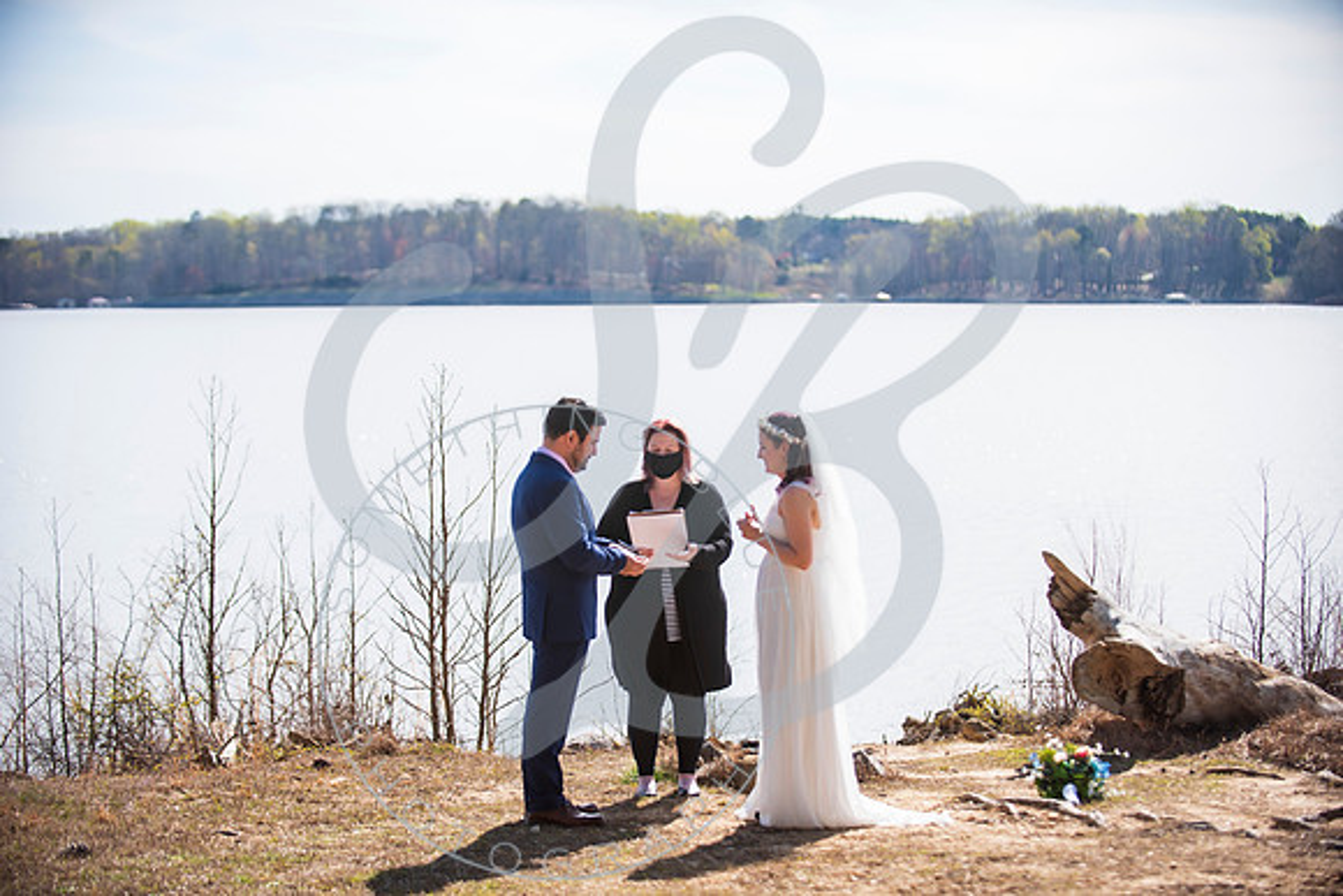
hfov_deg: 23.6
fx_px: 3209
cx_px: 672
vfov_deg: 15.9
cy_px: 448
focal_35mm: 86
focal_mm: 86
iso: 100
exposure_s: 1/1000
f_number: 2.8
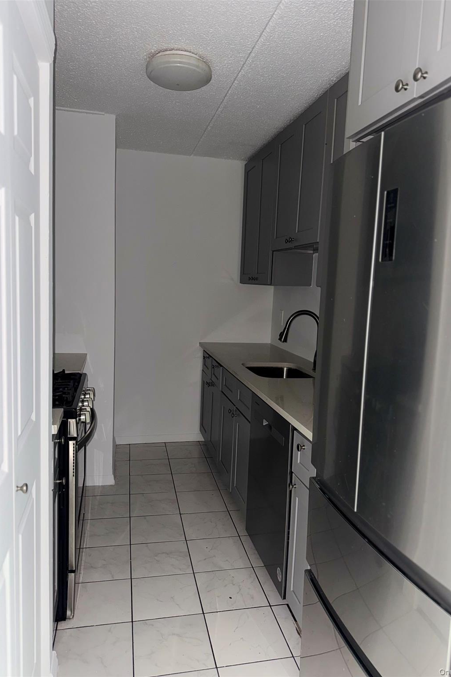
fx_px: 470
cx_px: 235
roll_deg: -2.9
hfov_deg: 51.2
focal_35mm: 25
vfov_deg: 71.5
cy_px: 338
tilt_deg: -6.6
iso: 100
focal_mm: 6.76
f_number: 1.78
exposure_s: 1/6
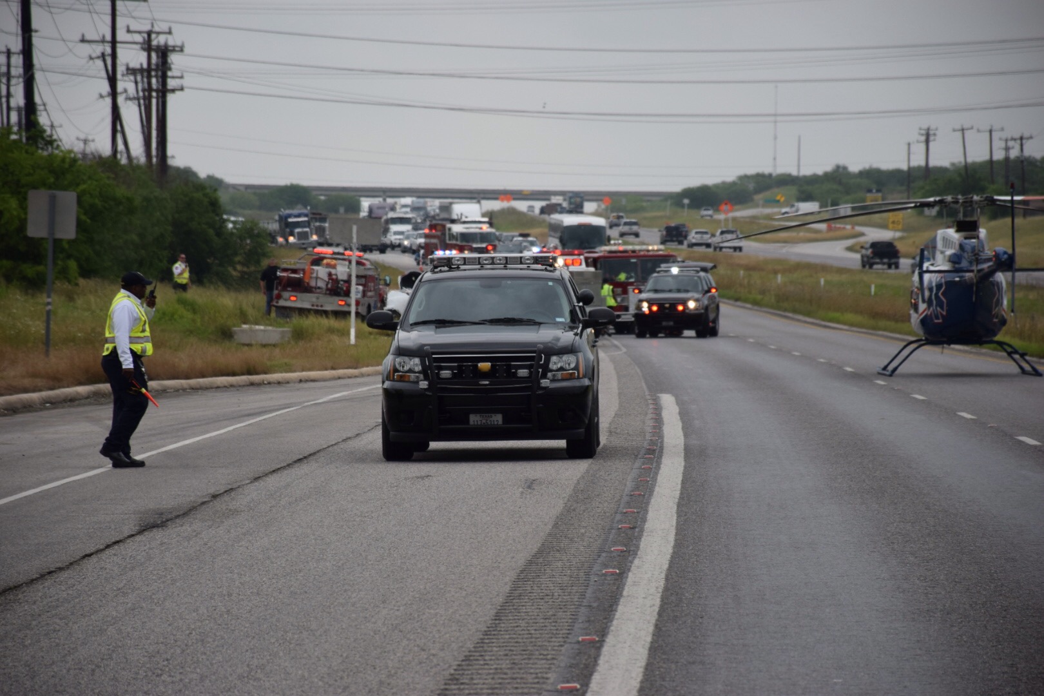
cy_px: 348
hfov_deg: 9.8
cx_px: 522
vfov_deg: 6.5
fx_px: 6090
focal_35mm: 210
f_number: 5.6
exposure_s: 1/1600
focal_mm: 140
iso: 400
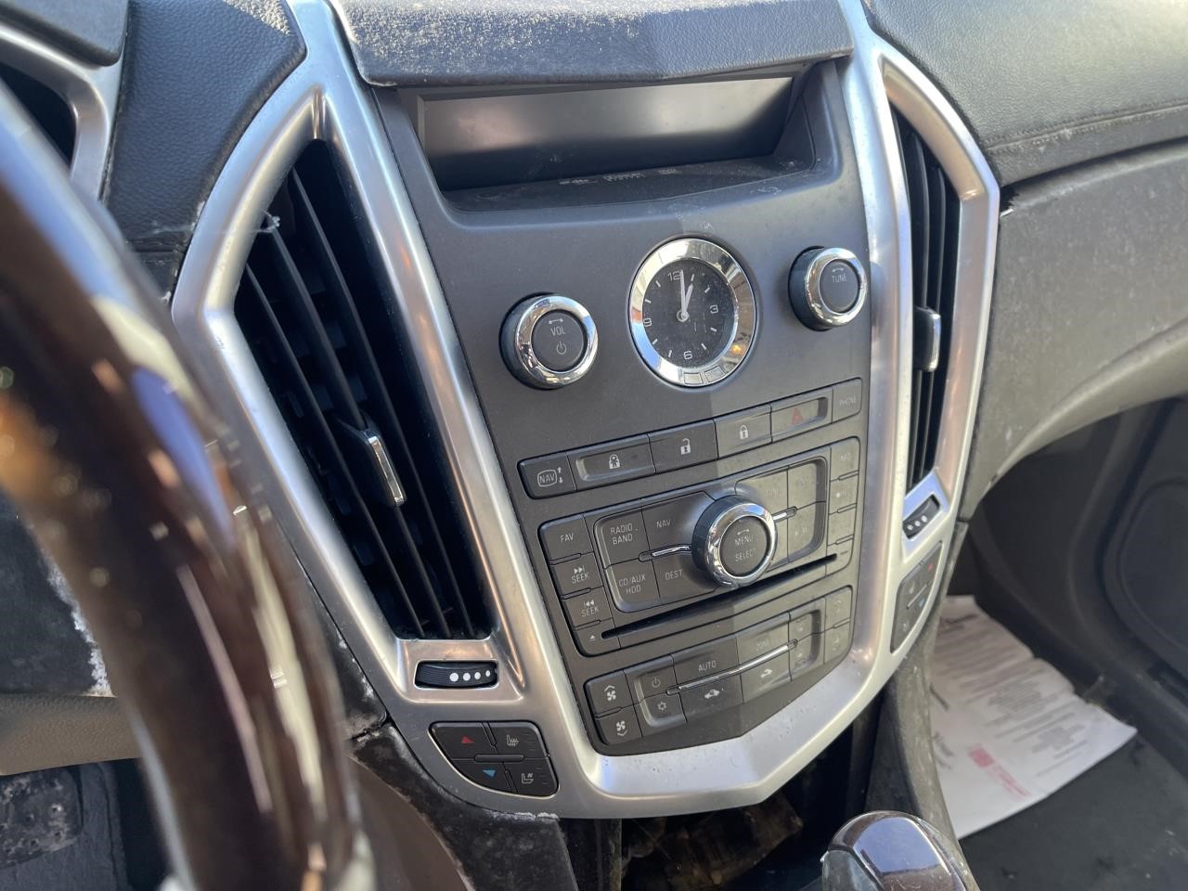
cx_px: 594
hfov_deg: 69.4
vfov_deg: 54.9
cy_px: 446
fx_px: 858
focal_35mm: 25
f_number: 1.6
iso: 125
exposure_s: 1/121
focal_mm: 5.1
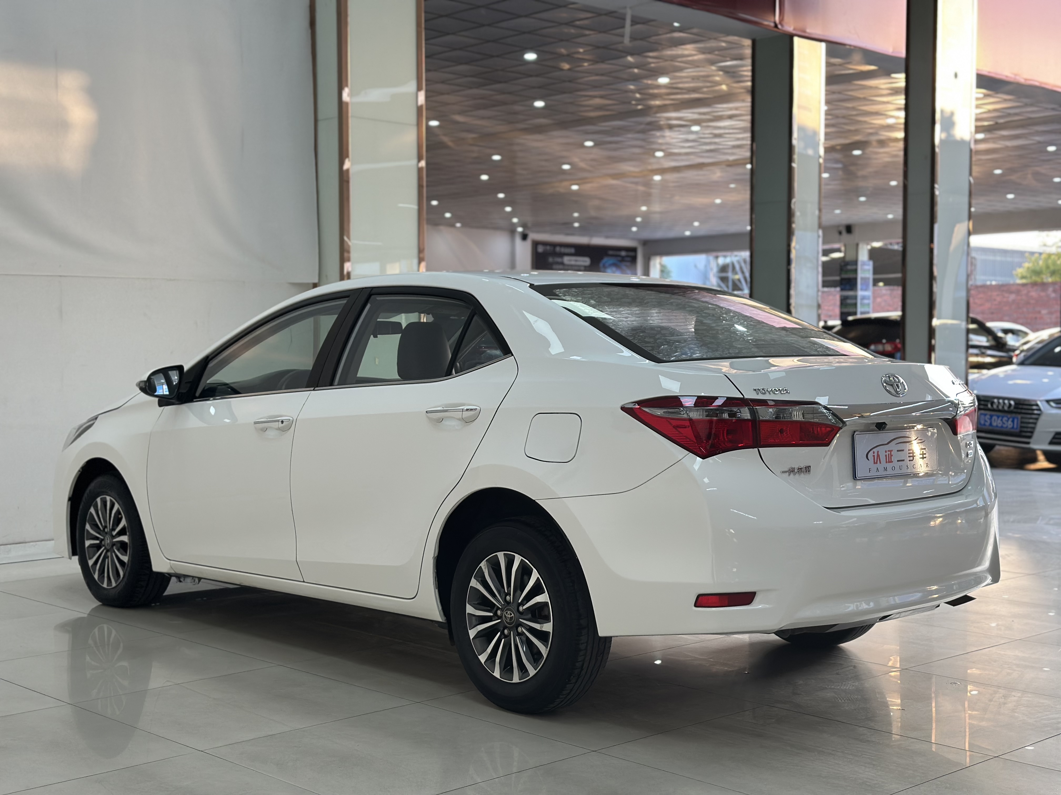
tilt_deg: -2.4
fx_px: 1471
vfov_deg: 30.3
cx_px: 530
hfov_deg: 39.7
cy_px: 398
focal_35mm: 48
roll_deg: -0.1
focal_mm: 6.86
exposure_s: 1/140
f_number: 1.78
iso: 64
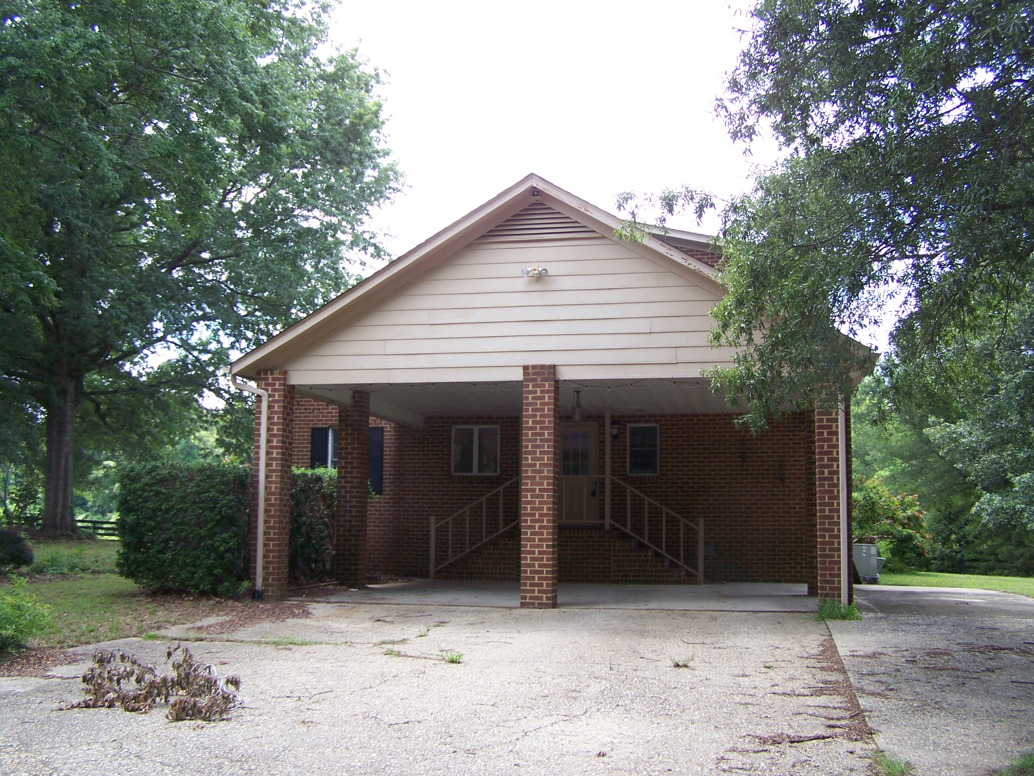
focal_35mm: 38
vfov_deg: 37.7
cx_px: 517
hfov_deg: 49.0
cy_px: 388
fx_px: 1135
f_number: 2.8
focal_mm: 6.3
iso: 64
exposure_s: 1/125
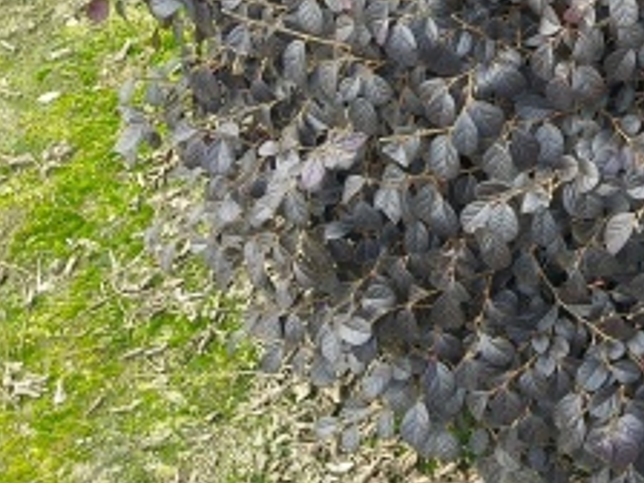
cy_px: -285
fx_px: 1730
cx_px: 952
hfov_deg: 18.7
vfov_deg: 14.6
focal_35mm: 93
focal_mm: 4.84
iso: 80
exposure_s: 1/421
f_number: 1.8
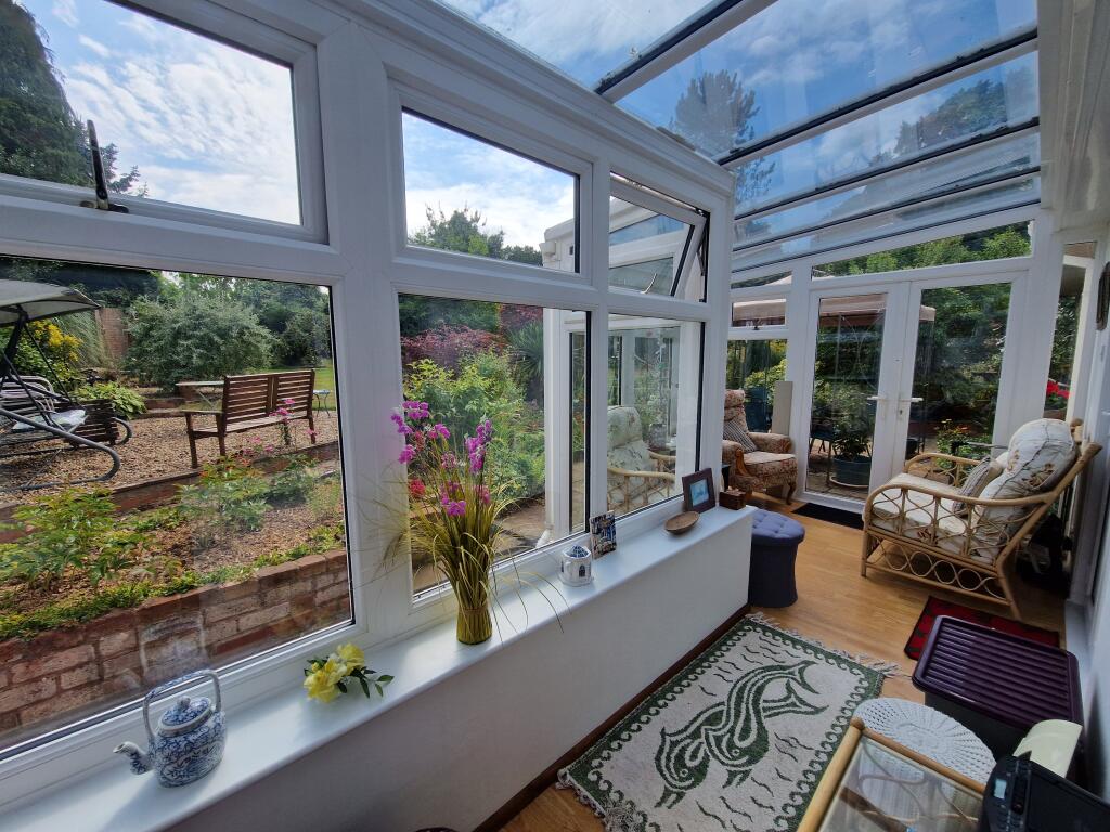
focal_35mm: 13
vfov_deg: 89.9
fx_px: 417
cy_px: 416
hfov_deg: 106.2
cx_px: 555
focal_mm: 2.2
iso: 50
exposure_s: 1/1796
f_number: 2.2
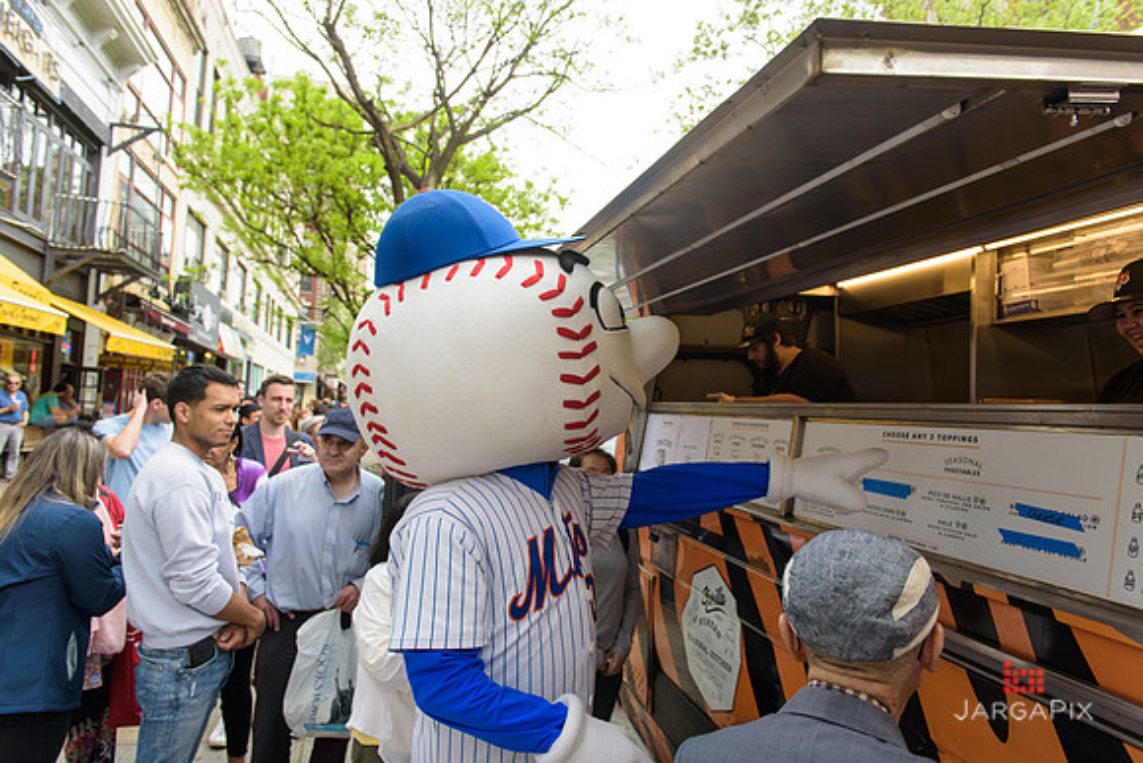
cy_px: 382
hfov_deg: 73.7
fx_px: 762
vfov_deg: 53.2
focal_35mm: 24
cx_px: 572
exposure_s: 1/250
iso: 200
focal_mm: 24
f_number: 4
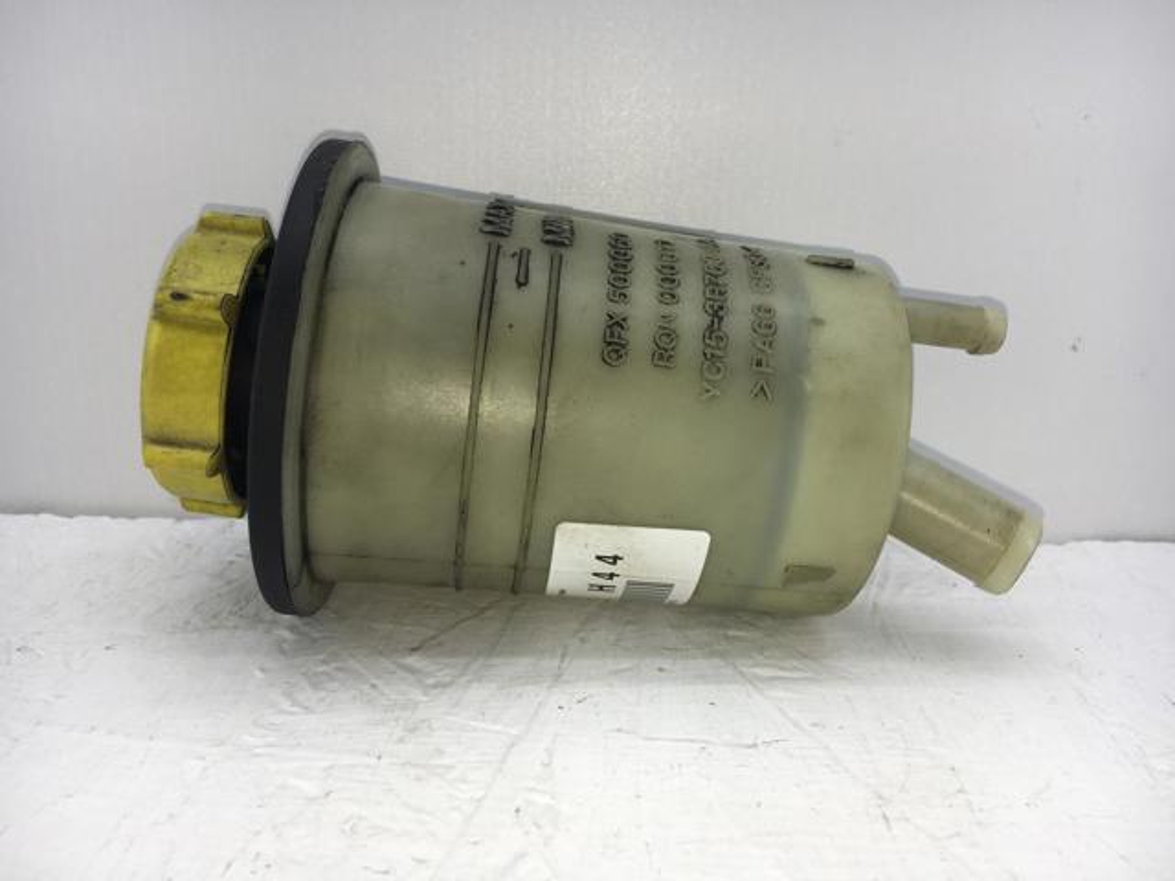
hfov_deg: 61.7
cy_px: 440
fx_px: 984
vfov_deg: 48.2
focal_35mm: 29
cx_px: 588
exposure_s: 1/422
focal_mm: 4.15
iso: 25
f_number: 2.2
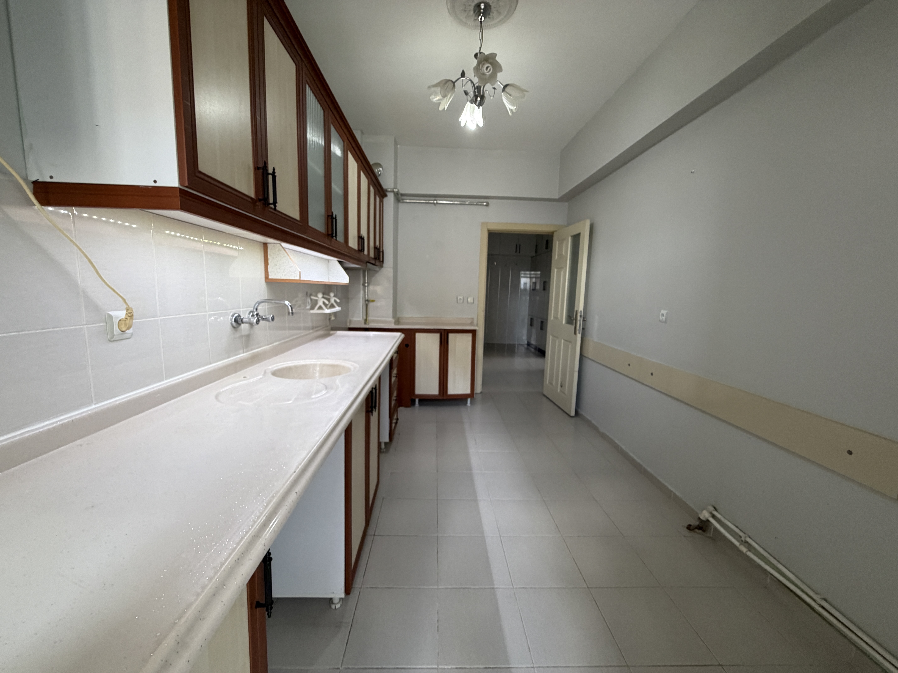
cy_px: 336
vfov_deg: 85.7
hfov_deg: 102.1
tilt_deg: -7.4
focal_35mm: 14
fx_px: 363
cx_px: 449
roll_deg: -1.8
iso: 320
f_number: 2.2
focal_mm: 2.22
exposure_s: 1/100
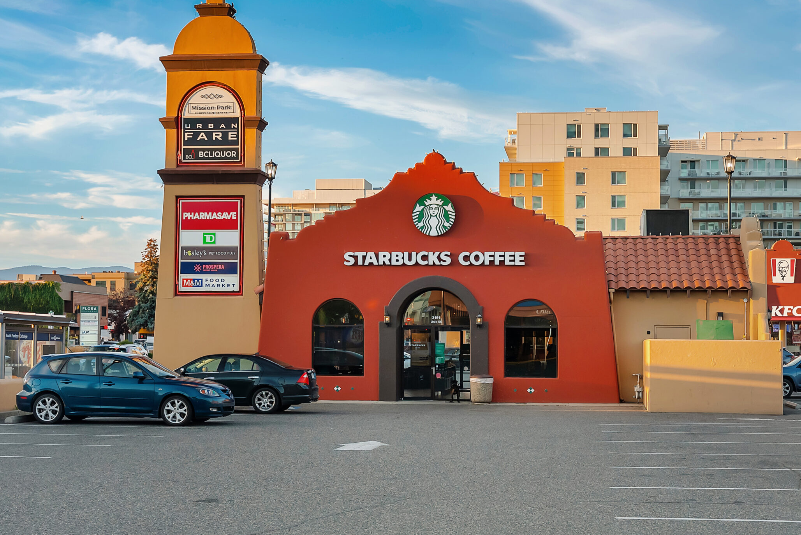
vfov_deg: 23.9
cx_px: 433
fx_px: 1266
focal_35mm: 57
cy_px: 290
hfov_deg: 35.1
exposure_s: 1/125
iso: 400
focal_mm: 45.7
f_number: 6.3
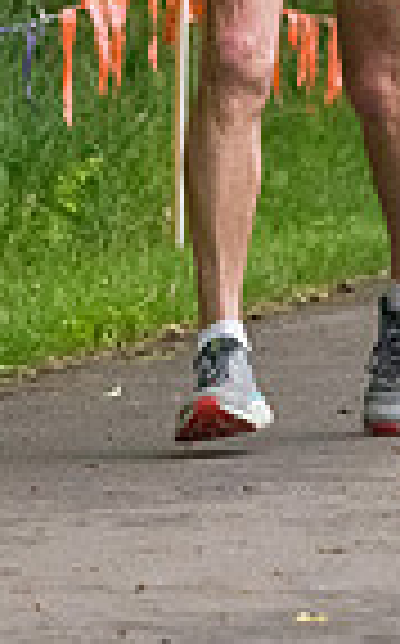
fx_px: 10252
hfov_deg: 2.2
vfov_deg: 3.6
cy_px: -162
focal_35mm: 586
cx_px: 308
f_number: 5.6
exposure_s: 1/1250
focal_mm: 122
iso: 6400
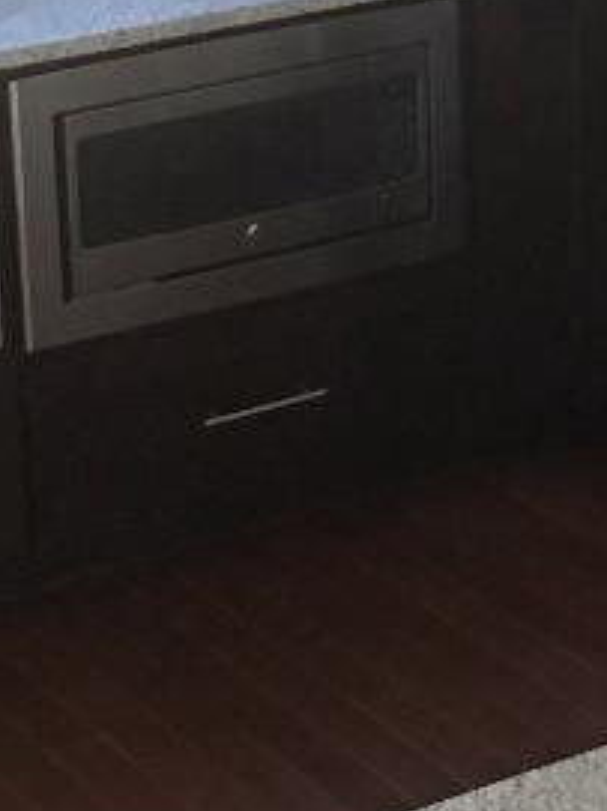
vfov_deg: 12.7
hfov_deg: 9.4
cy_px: 66
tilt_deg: -16.3
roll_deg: -0.7
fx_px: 3603
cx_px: 903
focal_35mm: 154
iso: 125
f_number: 2.2
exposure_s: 1/30
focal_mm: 4.15
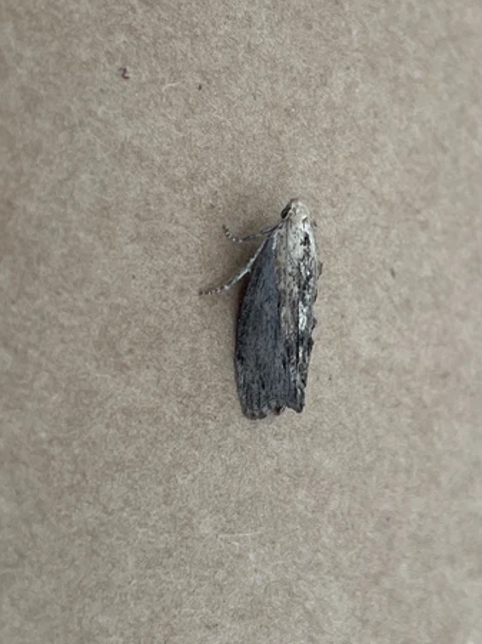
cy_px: 255
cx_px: 267
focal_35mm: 37
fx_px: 688
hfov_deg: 38.6
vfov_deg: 49.8
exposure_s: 1/116
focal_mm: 4.2
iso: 125
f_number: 1.6
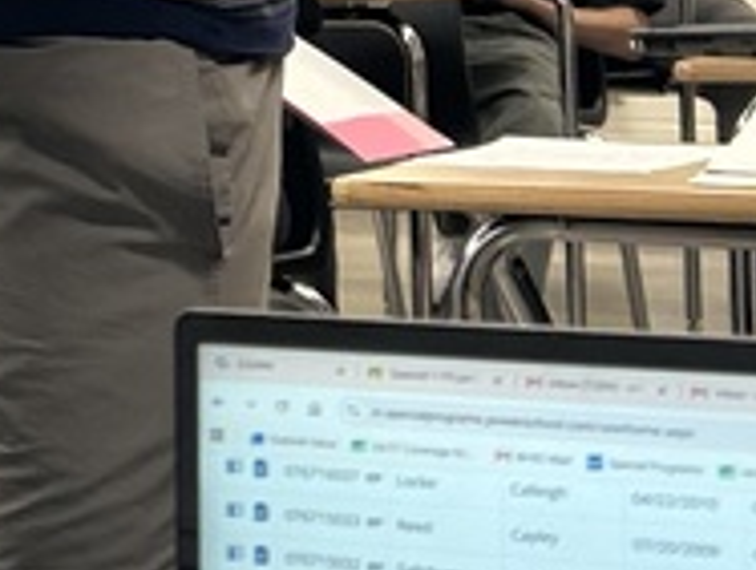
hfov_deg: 12.7
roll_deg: +1.6
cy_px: -307
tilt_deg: +0.8
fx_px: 3107
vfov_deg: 10.1
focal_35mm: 142
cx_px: -578
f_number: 1.5
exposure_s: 1/60
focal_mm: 5.7
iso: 80
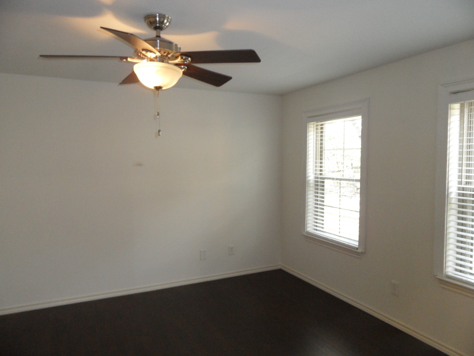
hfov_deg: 71.6
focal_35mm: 24
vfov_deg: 56.8
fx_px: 329
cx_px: 237
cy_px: 178
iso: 200
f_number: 3.2
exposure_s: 1/30
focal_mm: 3.9
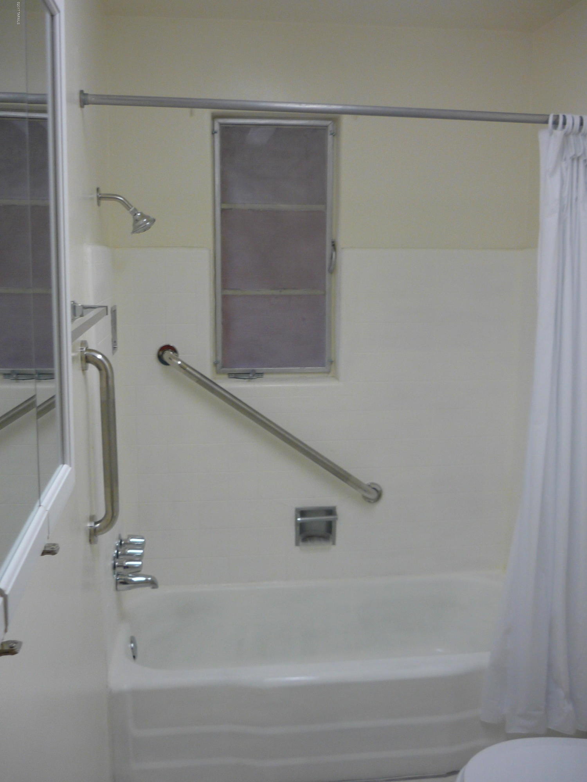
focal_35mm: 33
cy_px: 391
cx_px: 294
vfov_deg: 55.4
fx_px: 746
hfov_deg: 42.9
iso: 125
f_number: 2.8
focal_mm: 5.5
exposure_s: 1/30
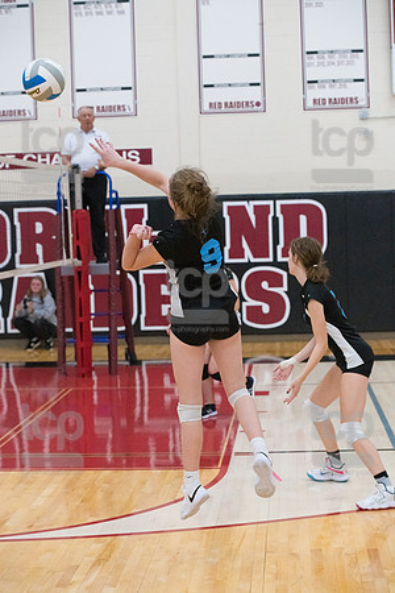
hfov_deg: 18.2
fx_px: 1234
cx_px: 198
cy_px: 296
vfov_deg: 27.0
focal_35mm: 75
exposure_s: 1/1000
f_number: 4.5
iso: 6400
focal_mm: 75
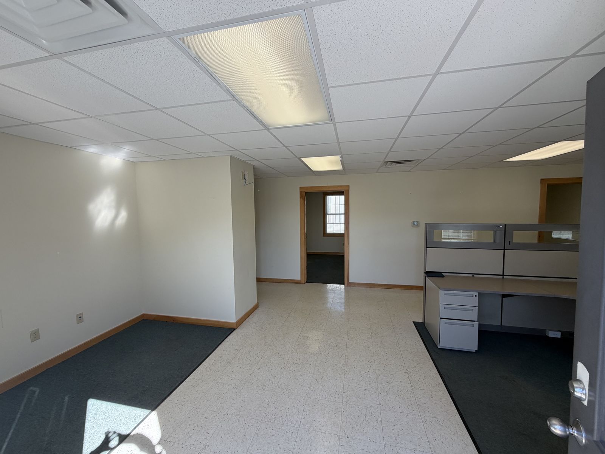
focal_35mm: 14
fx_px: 245
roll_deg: +2.3
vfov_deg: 85.7
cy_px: 227
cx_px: 302
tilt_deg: -1.4
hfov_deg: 102.1
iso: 50
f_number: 2.2
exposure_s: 1/121
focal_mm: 2.22
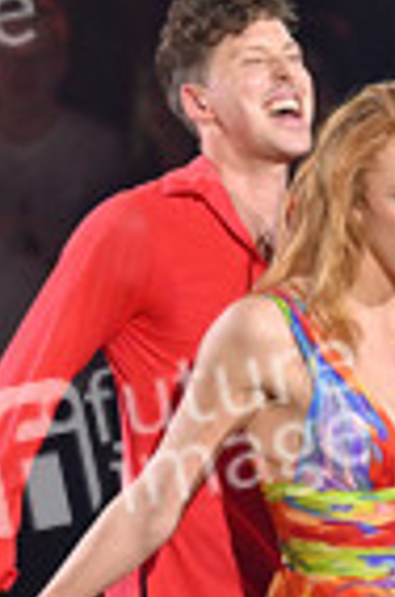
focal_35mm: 452
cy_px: 652
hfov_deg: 3.0
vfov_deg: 4.6
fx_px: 7475
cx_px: 277
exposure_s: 1/500
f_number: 4
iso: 1600
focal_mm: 160
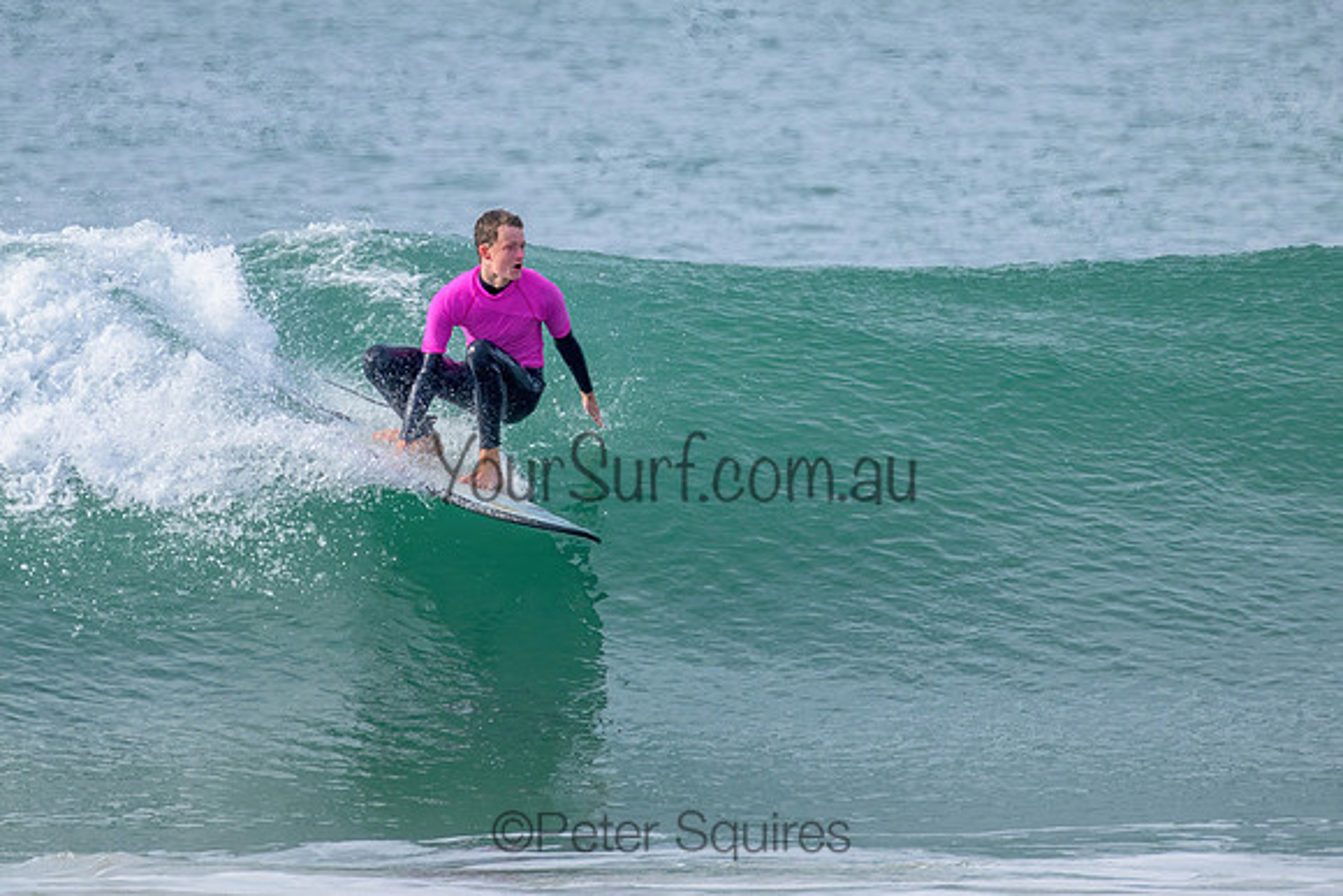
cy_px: 299
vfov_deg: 1.2
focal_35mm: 1101
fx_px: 41073
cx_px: 598
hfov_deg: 1.9
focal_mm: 800
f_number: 11
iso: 800
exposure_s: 1/800
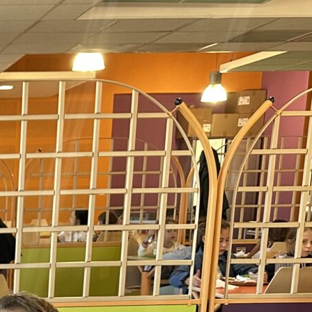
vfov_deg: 17.6
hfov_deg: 17.0
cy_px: 428
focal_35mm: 91
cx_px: -175
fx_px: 928
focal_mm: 6.86
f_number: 1.78
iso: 200
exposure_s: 1/100
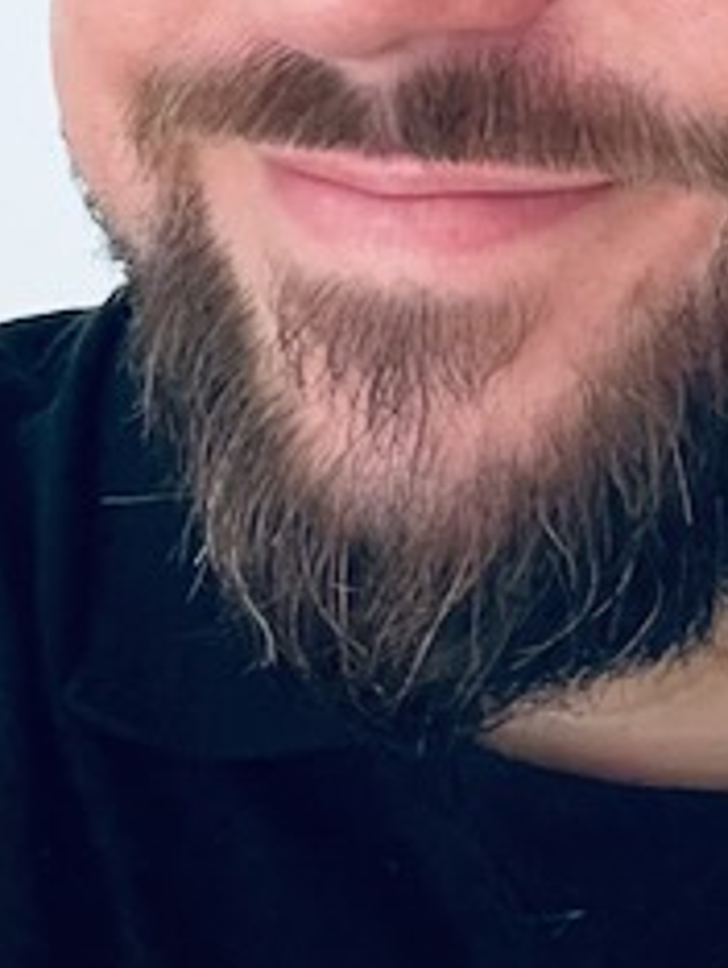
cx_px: 447
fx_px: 2295
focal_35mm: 82
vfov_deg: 22.4
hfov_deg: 18.0
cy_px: -116
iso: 800
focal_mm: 2.71
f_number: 2.2
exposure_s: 1/27
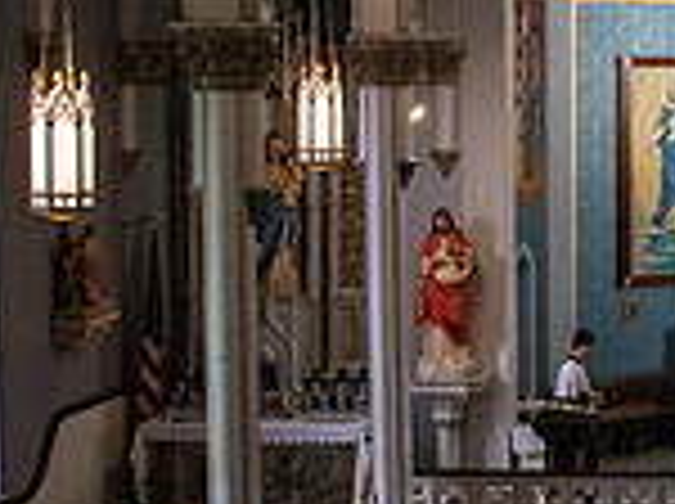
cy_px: 106
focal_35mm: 106
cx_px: 922
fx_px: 2064
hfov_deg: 17.2
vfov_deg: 13.9
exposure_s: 1/80
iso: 4000
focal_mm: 28
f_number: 14
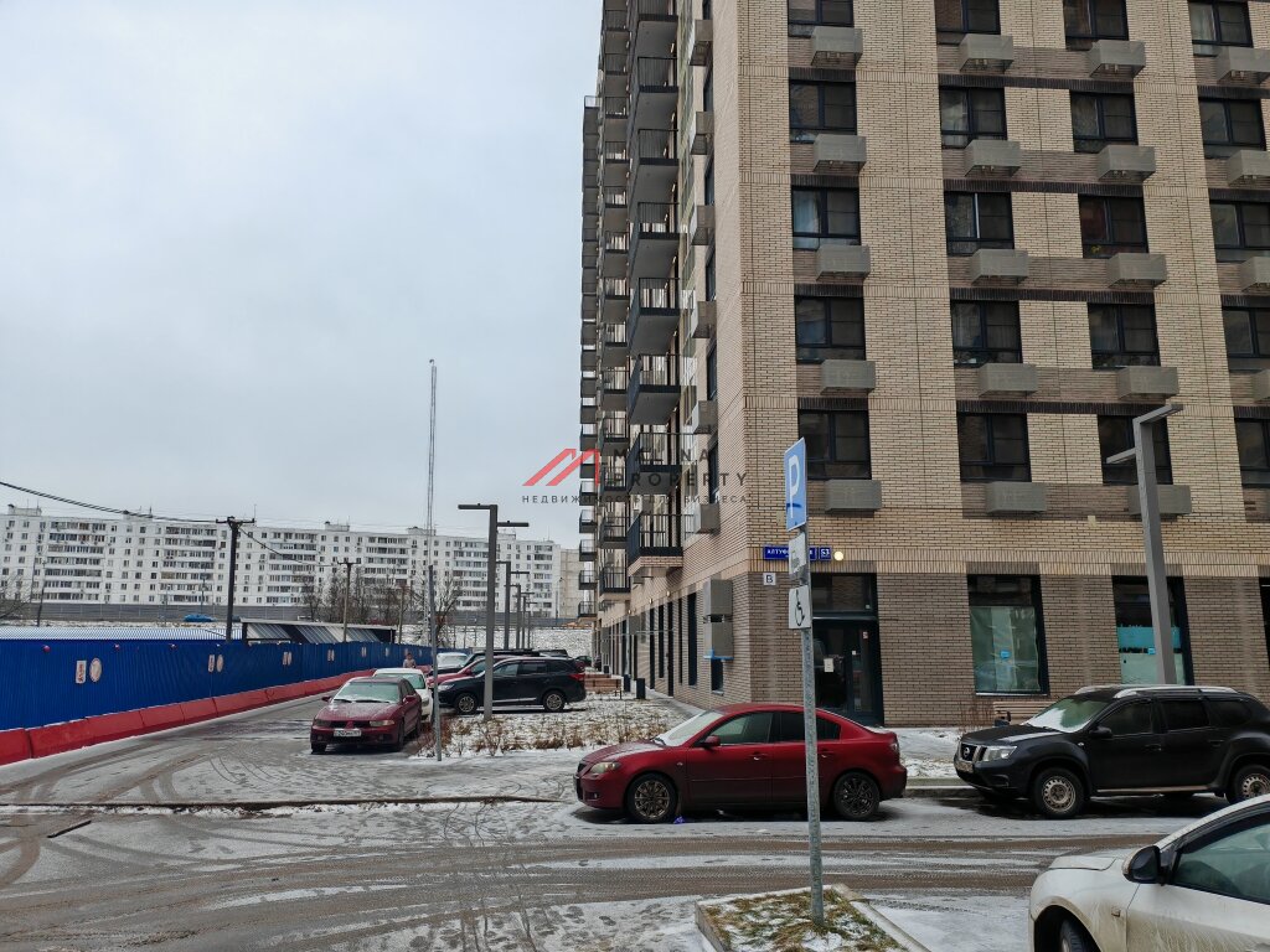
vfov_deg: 54.9
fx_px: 917
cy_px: 476
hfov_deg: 69.4
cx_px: 635
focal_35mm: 25
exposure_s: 1/180
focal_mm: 5.3
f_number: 1.9
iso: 50
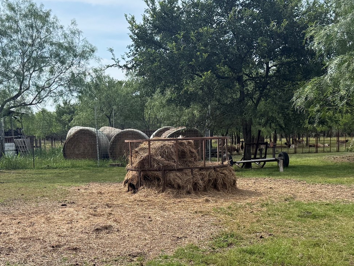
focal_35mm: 51
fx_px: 522
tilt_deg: -3.9
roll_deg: +2.5
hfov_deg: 37.5
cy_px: 184
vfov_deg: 28.3
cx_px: 187
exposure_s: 1/4167
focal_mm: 6.76
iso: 100
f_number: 1.78
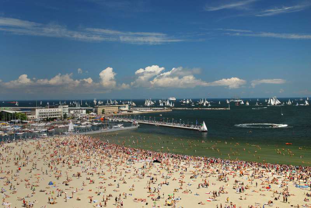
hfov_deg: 49.5
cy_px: 104
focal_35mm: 39
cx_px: 156
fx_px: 337
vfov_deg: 34.3
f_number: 11
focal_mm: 26
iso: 100
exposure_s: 1/80
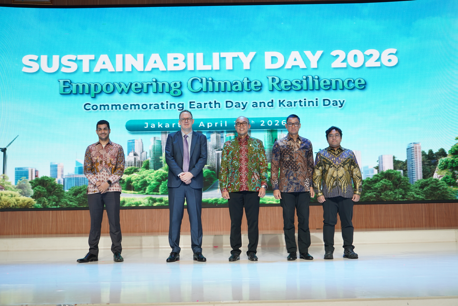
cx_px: 229
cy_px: 153
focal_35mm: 44
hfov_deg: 44.5
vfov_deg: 30.5
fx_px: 560
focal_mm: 44
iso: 800
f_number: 4
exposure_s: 1/125
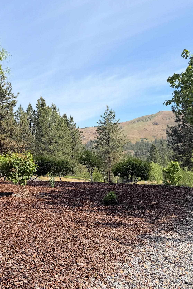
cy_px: 143
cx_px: 32
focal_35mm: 34
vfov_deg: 55.8
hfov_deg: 37.1
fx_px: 274
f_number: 1.78
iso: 80
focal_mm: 6.76
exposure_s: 1/3759
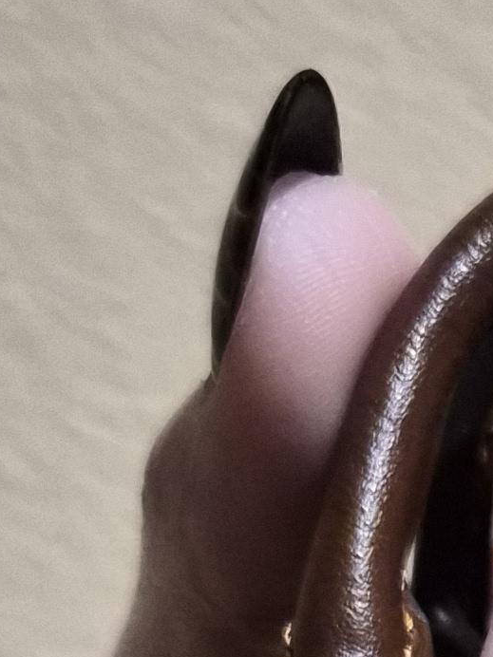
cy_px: 1135
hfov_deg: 10.6
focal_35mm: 133
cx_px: 806
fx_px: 2526
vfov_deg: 13.5
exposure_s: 1/120
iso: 2000
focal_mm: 5.4
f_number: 1.8
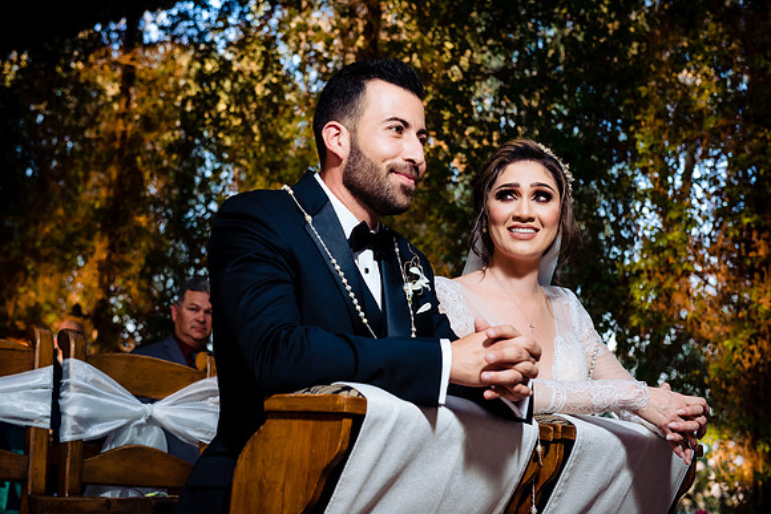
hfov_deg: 32.4
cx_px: 386
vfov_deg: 21.9
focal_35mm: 62
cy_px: 257
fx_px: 1328
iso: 800
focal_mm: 62
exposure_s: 1/160
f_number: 5
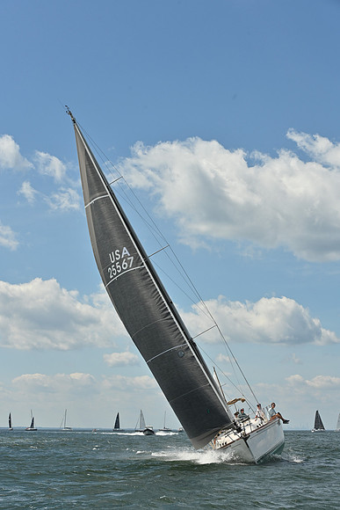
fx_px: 991
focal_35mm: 70
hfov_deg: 19.5
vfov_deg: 28.8
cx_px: 170
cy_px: 255
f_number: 9
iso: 250
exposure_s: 1/1250
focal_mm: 70
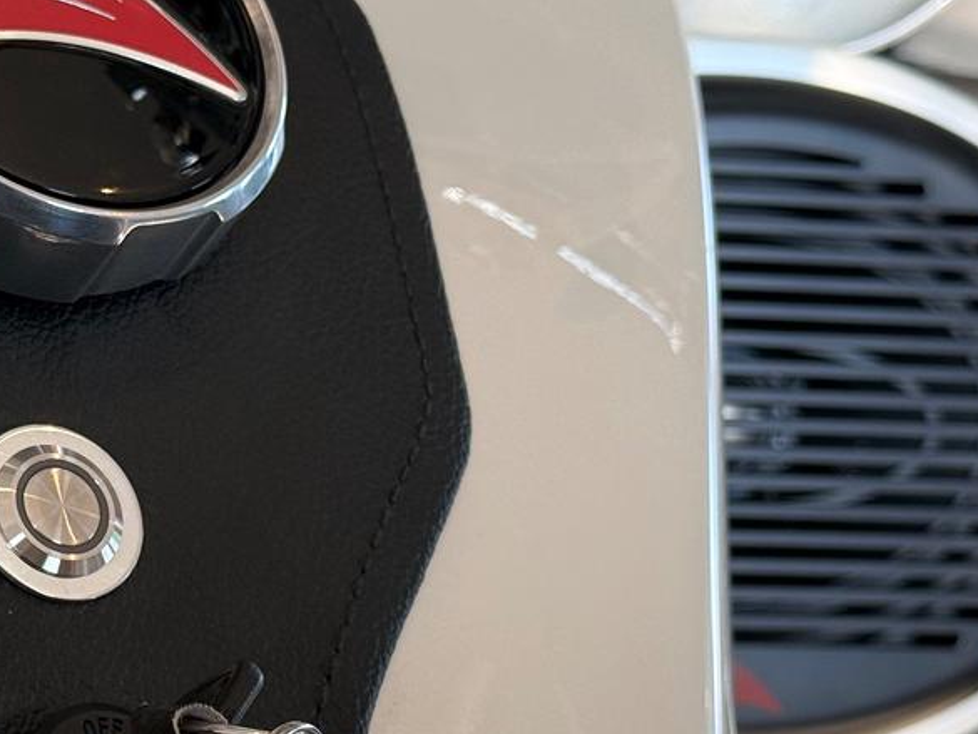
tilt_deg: -13.3
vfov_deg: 14.1
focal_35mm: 105
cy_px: 426
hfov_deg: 18.1
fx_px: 2967
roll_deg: -9.9
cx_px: -48
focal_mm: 6.76
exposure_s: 1/183
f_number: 1.78
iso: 100
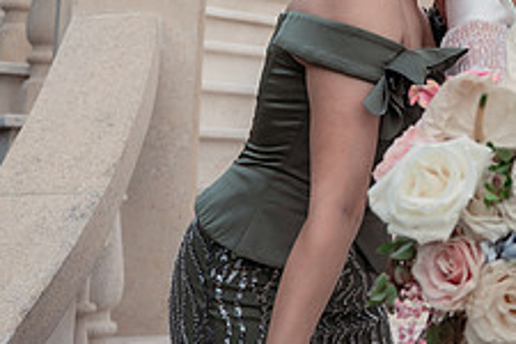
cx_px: 554
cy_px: 29
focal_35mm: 81
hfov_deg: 23.6
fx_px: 1161
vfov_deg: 16.6
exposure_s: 1/500
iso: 160
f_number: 3.2
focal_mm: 28
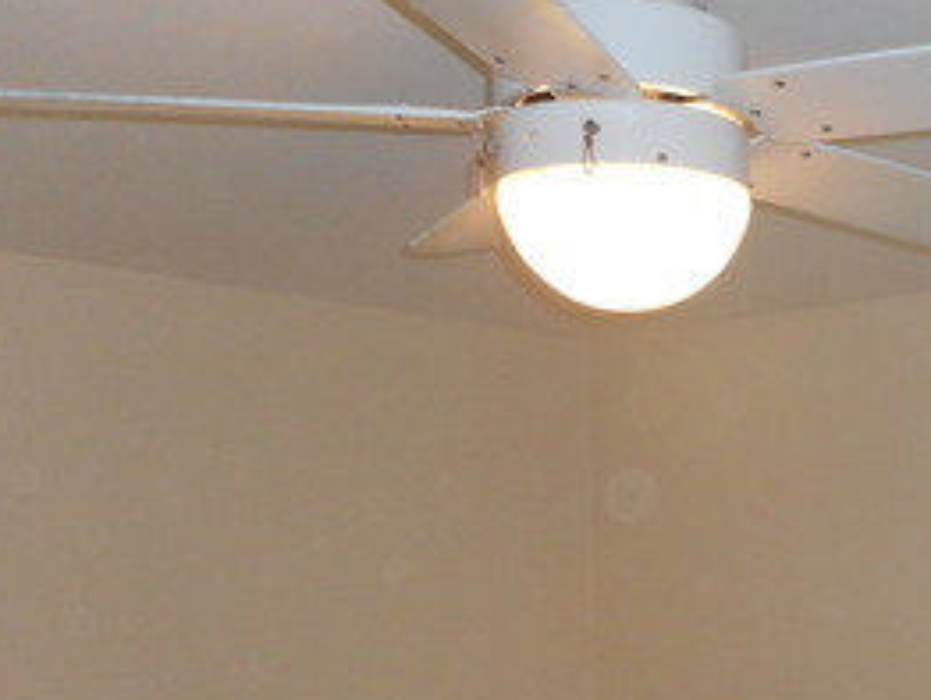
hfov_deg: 28.6
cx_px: 1030
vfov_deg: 23.6
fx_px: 1642
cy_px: 583
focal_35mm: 61
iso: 200
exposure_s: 1/25
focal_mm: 4.5
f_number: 3.7
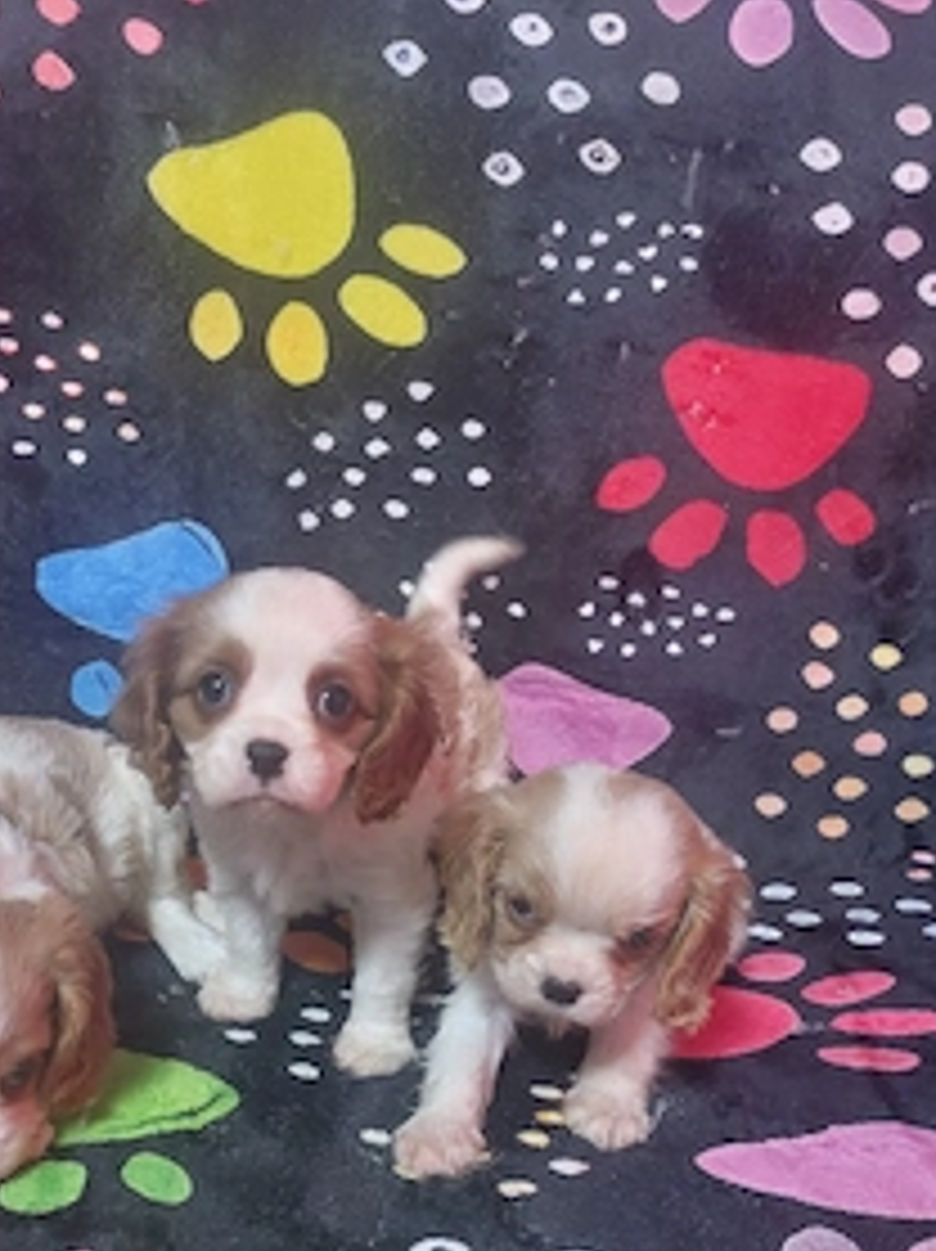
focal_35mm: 36
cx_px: 297
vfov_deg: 49.9
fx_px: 1300
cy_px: 896
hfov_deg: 39.0
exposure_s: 1/40
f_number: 1.8
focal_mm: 5.23
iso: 500
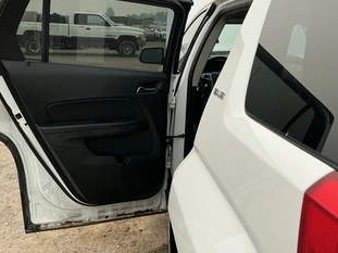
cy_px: 103
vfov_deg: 39.5
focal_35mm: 36
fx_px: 351
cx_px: 166
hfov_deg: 51.4
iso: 25
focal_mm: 3
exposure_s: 1/1786
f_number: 1.8
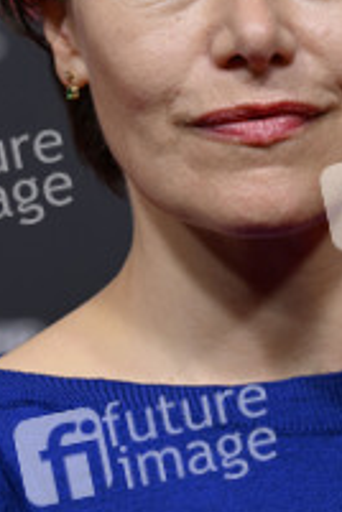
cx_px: 219
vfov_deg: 9.8
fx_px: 2978
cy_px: 64
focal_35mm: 209
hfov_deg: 6.6
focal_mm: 105
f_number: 4.5
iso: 640
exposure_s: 1/250
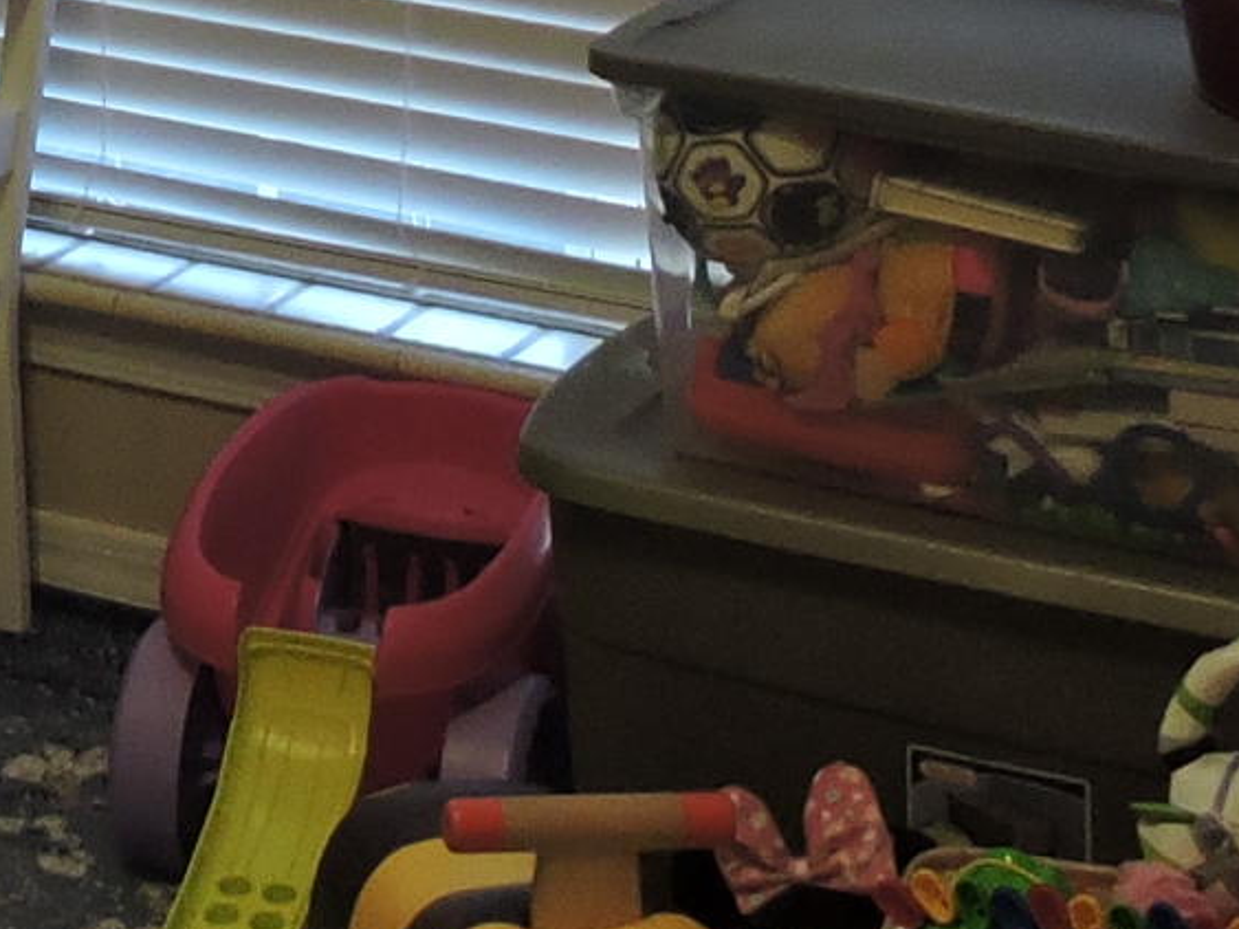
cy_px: -947
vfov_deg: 10.6
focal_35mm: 128
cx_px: -264
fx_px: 4580
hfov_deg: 14.9
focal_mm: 4.3
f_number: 3.3
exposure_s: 1/30
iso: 280
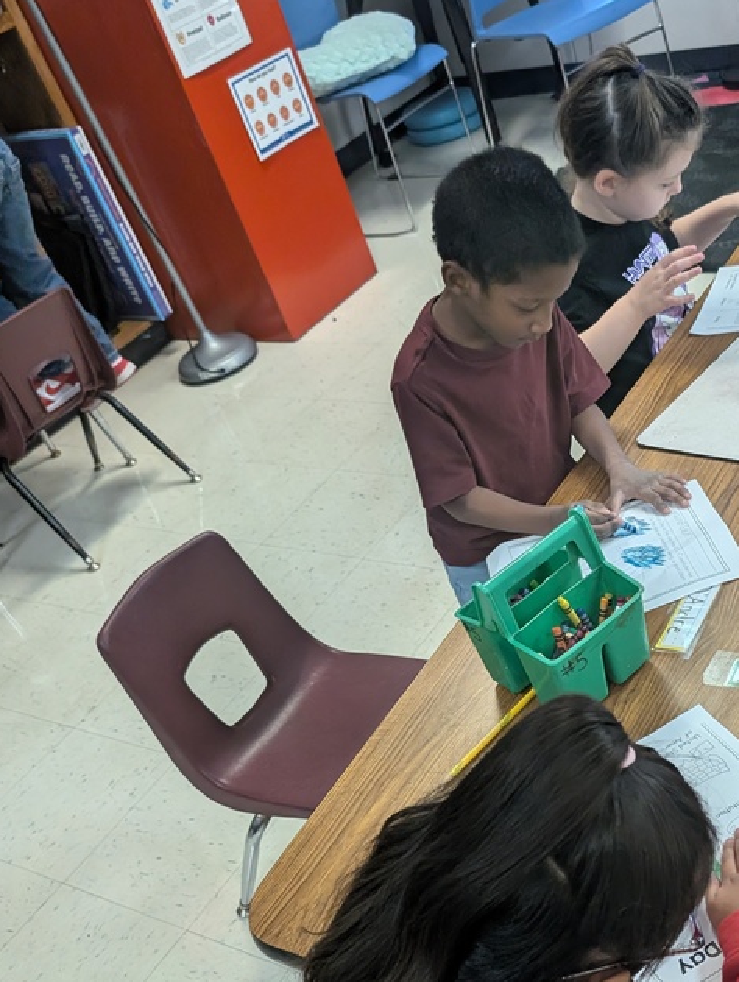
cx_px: 592
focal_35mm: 39
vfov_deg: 47.1
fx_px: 1108
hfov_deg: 35.7
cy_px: 644
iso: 1008
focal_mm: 6.9
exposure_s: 1/120
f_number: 1.68
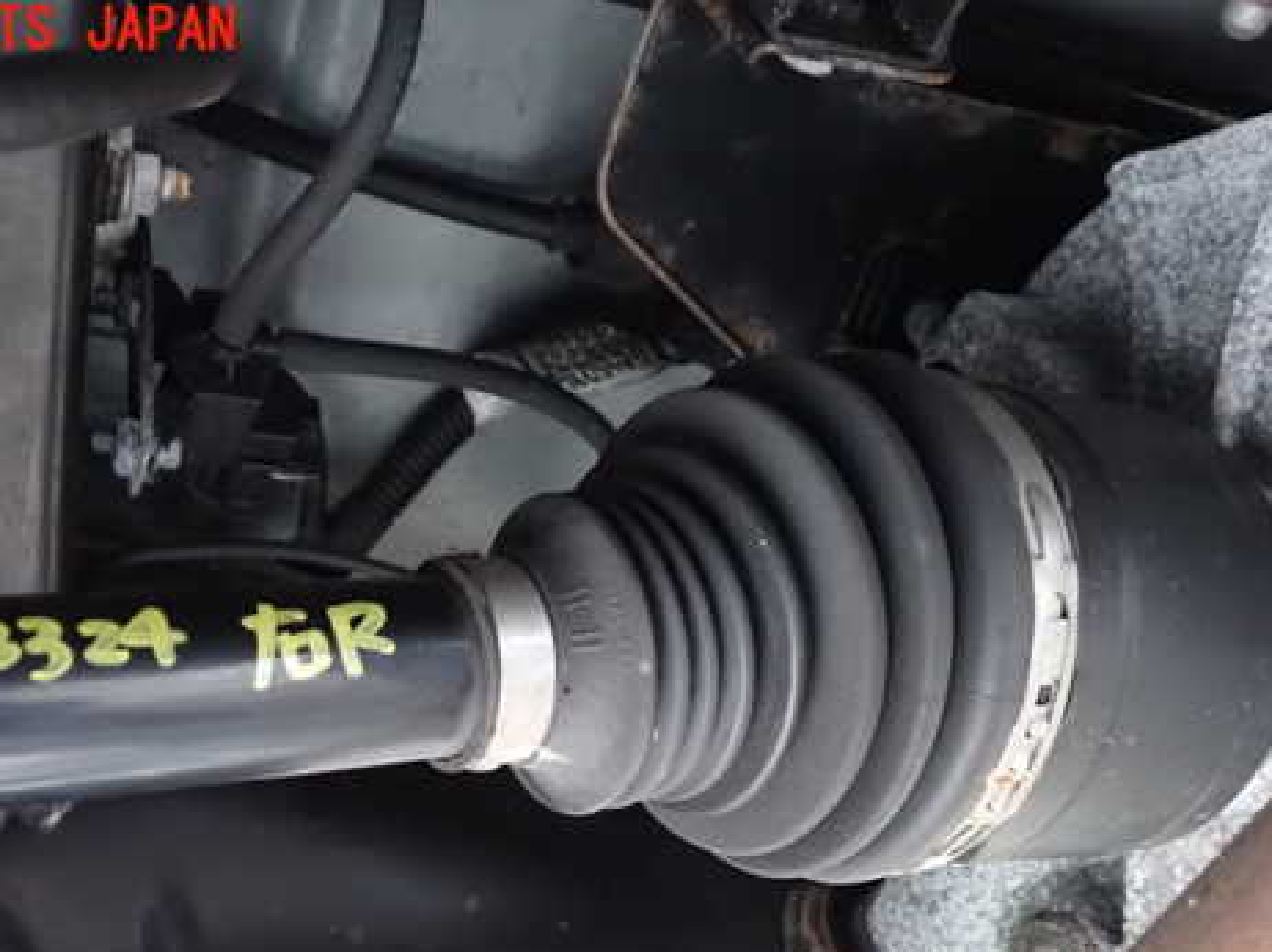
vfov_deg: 36.5
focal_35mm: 39
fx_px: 1432
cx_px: 562
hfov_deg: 47.8
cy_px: 616
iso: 1600
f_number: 2.3
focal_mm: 5.4
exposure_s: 1/8
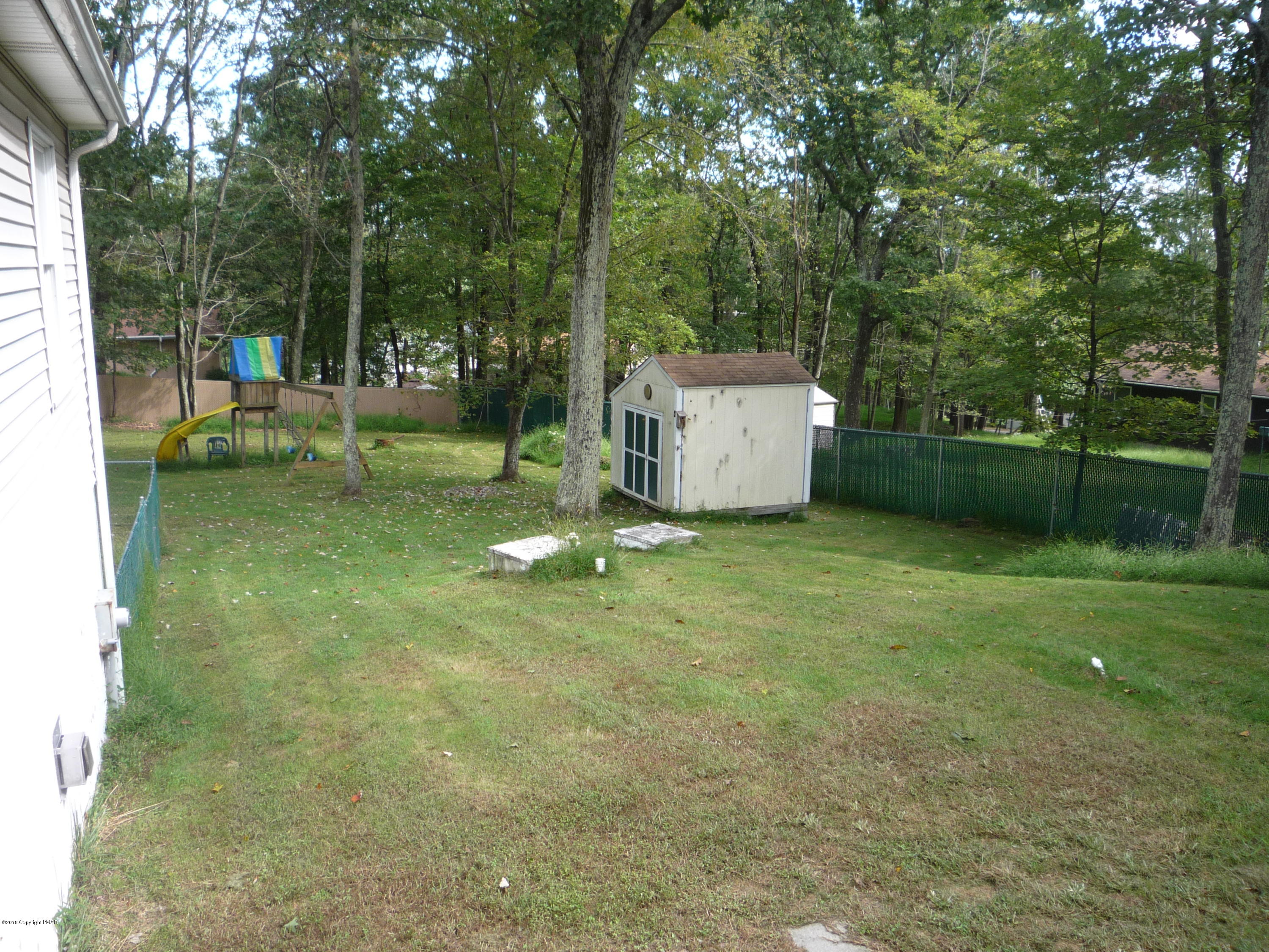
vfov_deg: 46.8
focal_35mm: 30
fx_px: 1100
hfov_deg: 60.0
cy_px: 476
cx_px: 634
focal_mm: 5.2
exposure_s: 1/100
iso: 100
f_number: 3.5
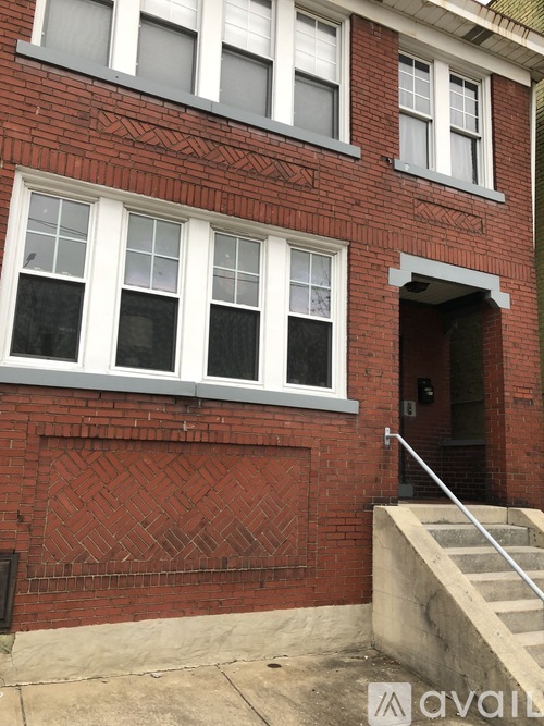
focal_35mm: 28
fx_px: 587
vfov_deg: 63.5
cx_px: 272
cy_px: 363
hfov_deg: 49.7
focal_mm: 4
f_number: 1.8
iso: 25
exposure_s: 1/40
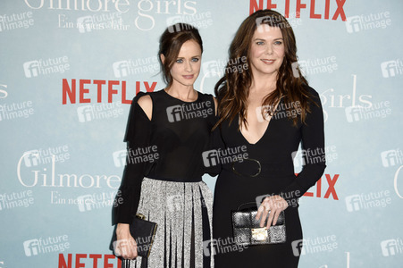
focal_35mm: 70
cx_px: 202
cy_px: 134
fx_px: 783
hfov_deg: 28.9
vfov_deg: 19.4
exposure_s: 1/200
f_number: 5.6
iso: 800
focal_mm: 70
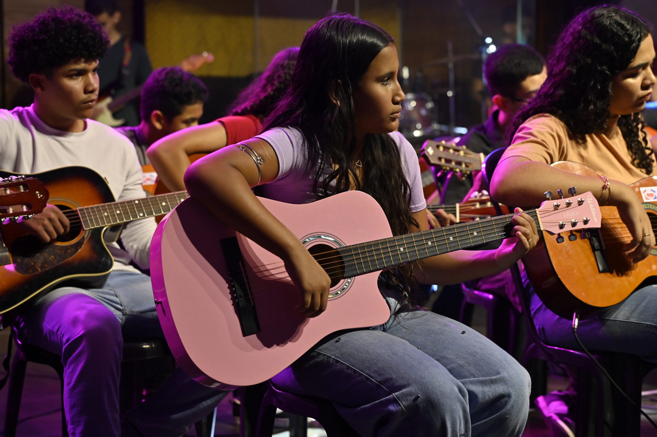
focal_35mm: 76
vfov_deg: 17.9
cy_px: 218
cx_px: 328
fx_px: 1386
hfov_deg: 26.7
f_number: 5
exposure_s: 1/160
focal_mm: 76
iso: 3200
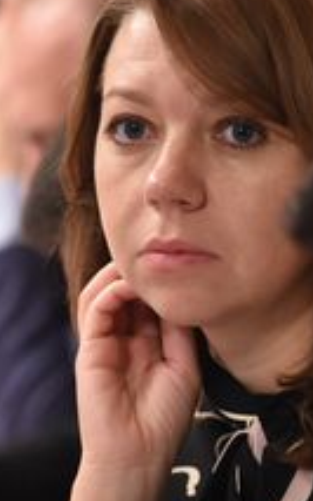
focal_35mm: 452
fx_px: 6173
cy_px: 285
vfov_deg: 4.6
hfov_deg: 2.9
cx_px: 92
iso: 5000
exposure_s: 1/250
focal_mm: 135
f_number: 3.2
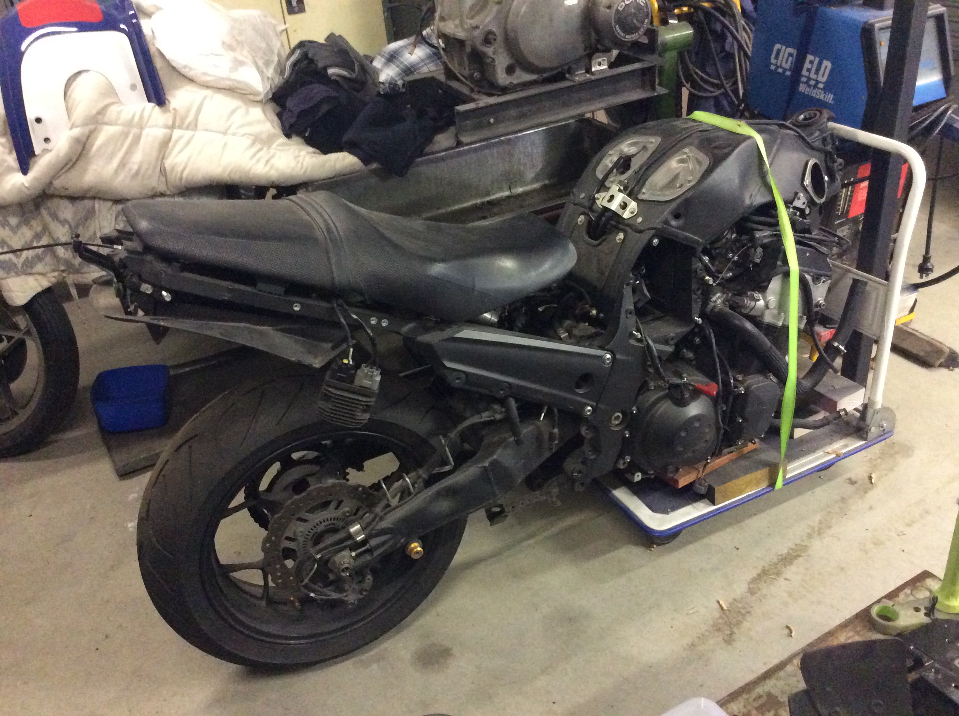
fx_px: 885
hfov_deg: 56.9
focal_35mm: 32
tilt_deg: -31.9
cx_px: 480
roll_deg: +7.0
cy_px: 358
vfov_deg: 44.1
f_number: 2.4
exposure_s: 1/17
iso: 500
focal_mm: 3.3
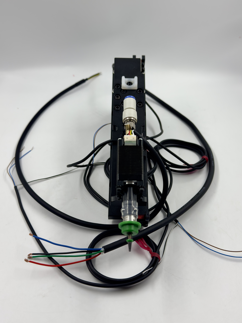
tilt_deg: -37.2
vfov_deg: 45.8
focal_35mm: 41
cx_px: 133
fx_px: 382
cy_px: 152
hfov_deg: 35.1
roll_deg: -2.4
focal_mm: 6.76
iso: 100
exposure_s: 1/1233
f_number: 1.78
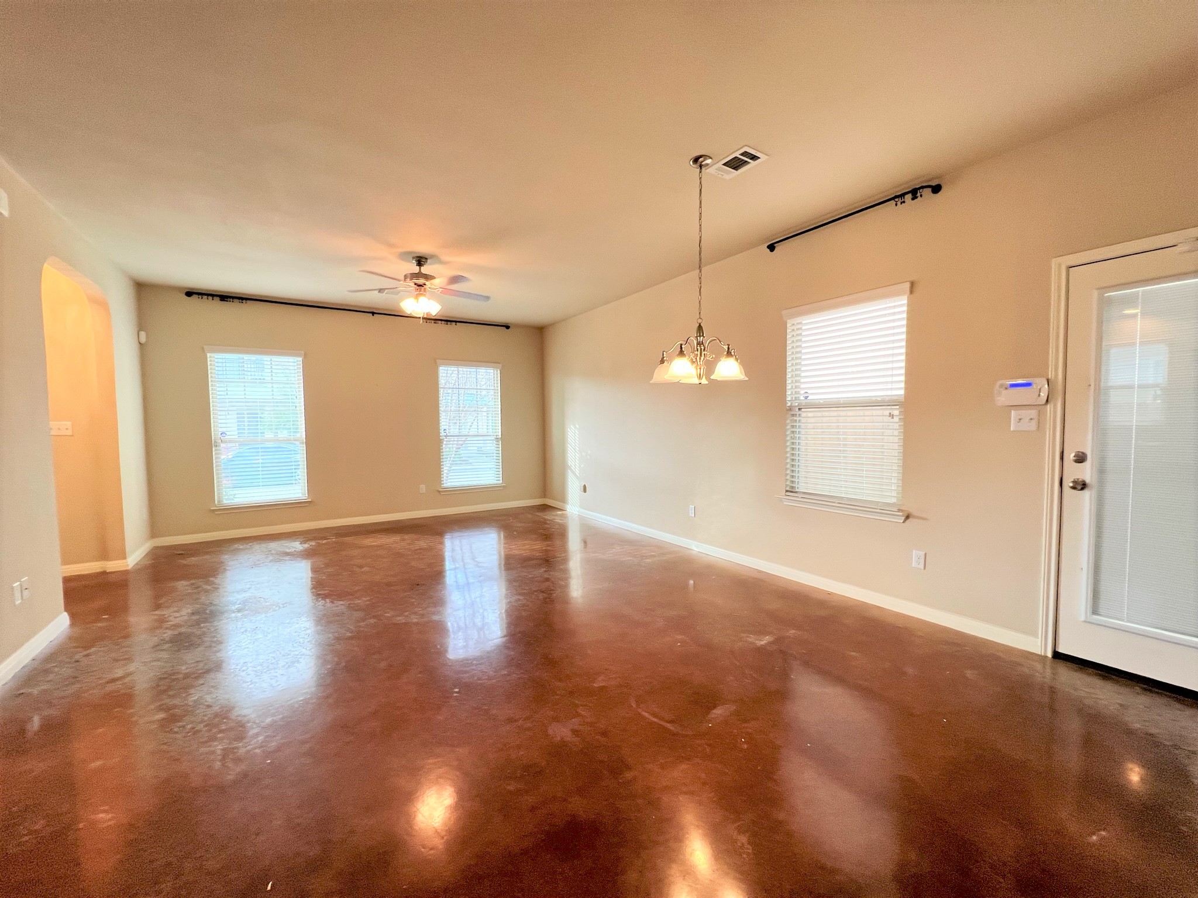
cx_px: 599
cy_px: 449
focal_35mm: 13
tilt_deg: -4.8
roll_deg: -0.3
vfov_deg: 89.9
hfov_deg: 106.2
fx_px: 450
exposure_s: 1/120
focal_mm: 1.57
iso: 200
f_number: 1.8
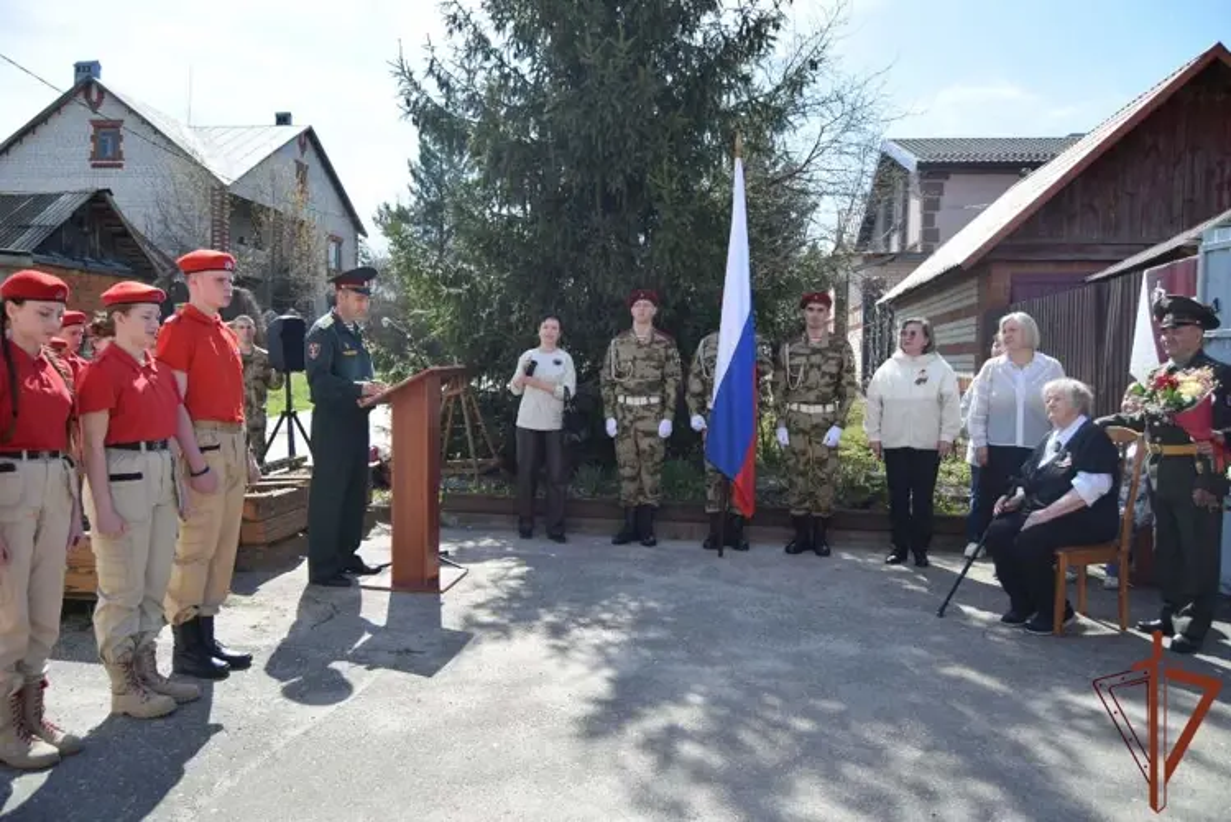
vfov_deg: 48.0
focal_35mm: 27
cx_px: 616
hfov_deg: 67.4
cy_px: 411
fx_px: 924
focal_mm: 18
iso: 100
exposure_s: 1/640
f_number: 3.5
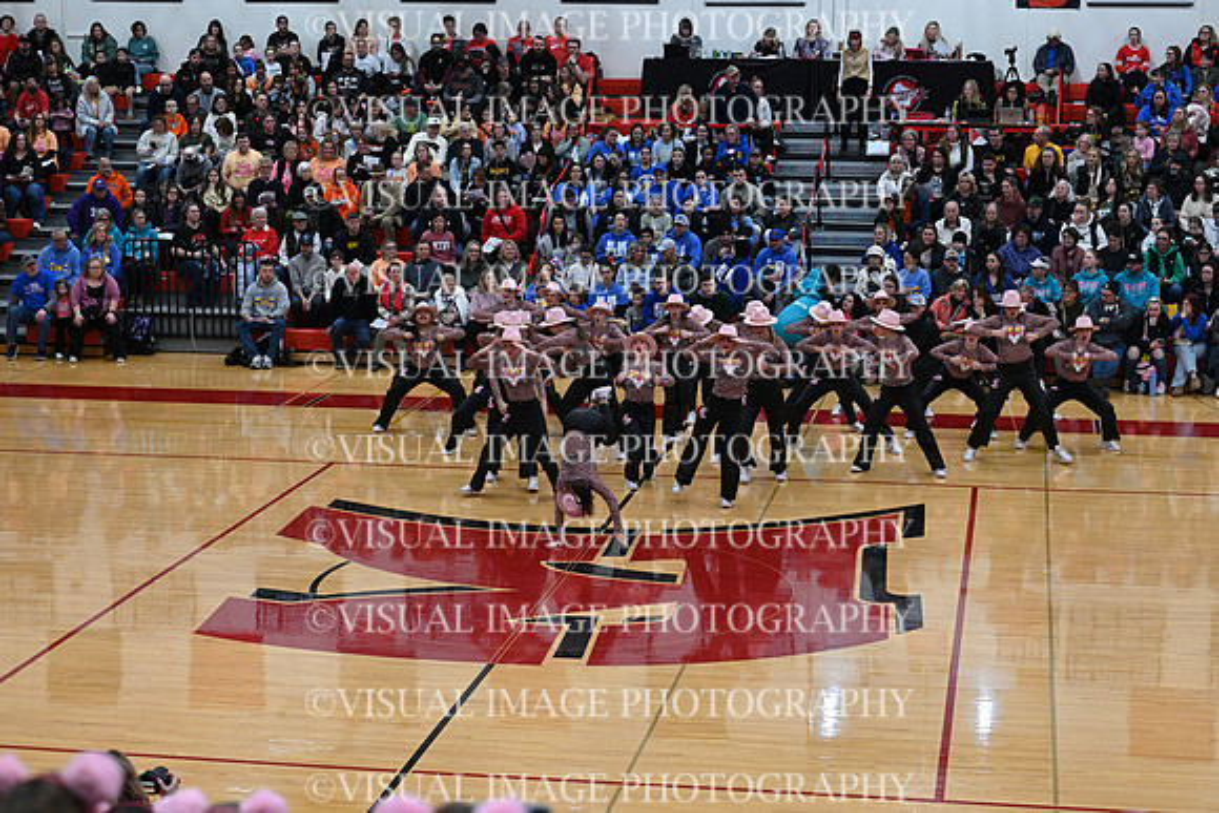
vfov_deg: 19.5
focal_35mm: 70
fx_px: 2371
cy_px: 406
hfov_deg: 28.8
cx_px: 610
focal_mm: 70
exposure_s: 1/400
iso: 4000
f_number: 4
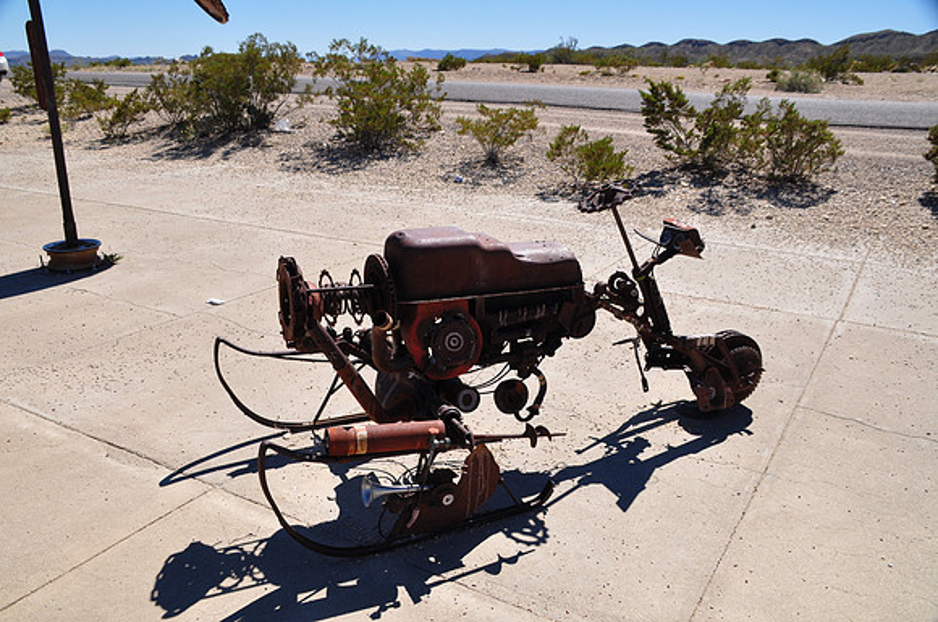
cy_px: 311
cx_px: 469
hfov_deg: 62.0
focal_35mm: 30
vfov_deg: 43.5
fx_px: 781
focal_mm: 20
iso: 200
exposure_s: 1/250
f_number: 10
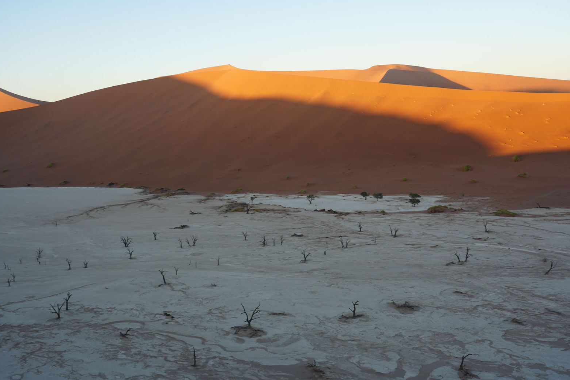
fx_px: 617
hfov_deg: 49.6
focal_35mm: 39
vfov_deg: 34.2
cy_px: 192
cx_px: 283
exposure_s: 1/100
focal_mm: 38
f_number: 6.3
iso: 100
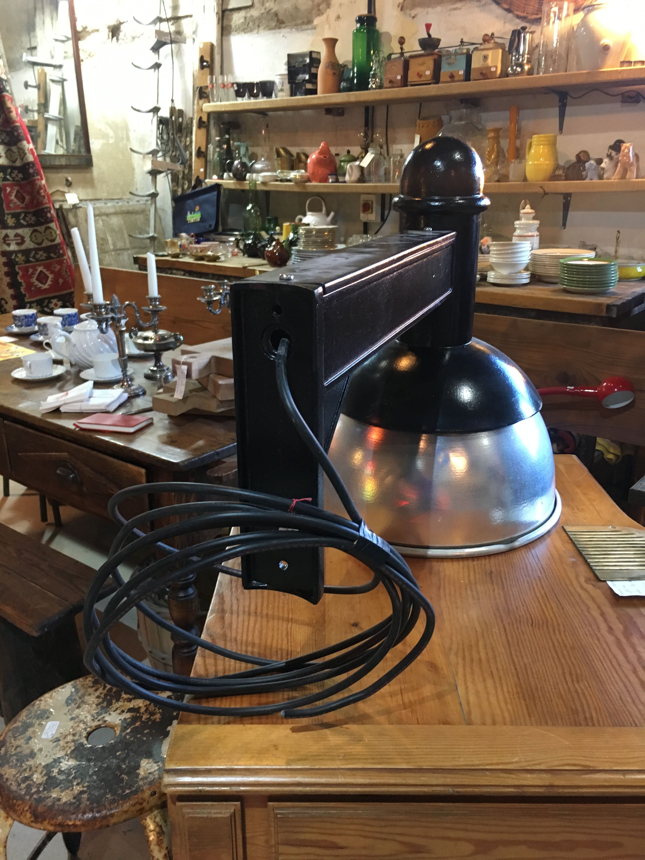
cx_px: 322
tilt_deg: -20.4
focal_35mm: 29
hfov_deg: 48.2
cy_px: 430
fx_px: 720
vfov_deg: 61.7
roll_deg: -0.1
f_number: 2.2
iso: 200
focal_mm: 4.15
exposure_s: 1/33
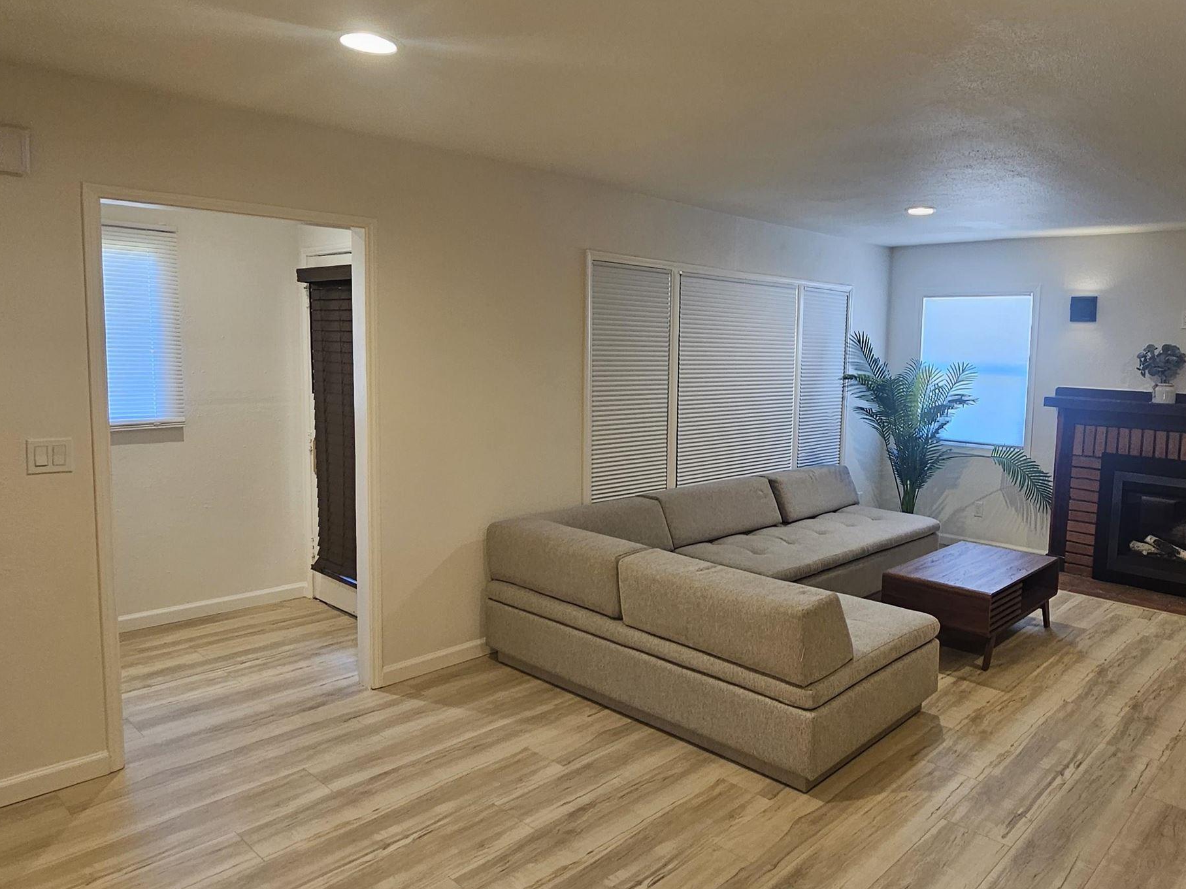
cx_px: 755
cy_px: 433
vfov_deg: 61.1
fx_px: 754
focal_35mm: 22
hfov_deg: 74.8
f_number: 2.2
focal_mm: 2.2
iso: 125
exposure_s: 1/60
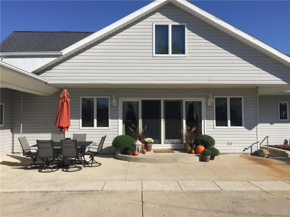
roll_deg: -0.5
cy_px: 108
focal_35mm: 29
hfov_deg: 61.7
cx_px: 145
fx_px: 243
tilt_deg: +2.4
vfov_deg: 48.2
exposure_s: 1/2825
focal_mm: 4.15
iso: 32
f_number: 2.2
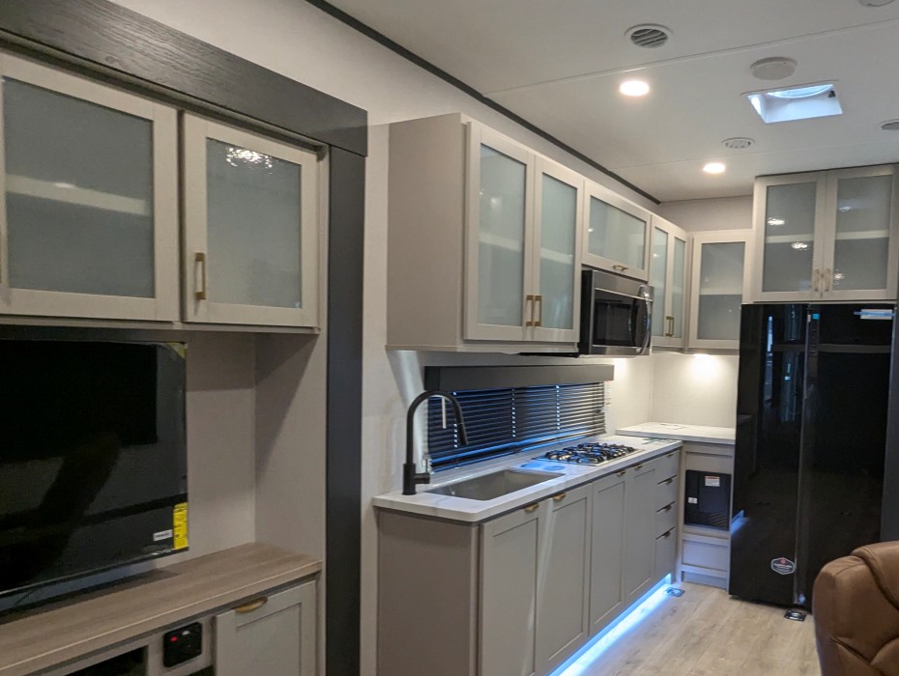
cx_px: 620
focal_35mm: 24
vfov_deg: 56.7
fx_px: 624
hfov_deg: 68.9
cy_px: 389
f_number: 2.2
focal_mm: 2.35
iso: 178
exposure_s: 1/87.5
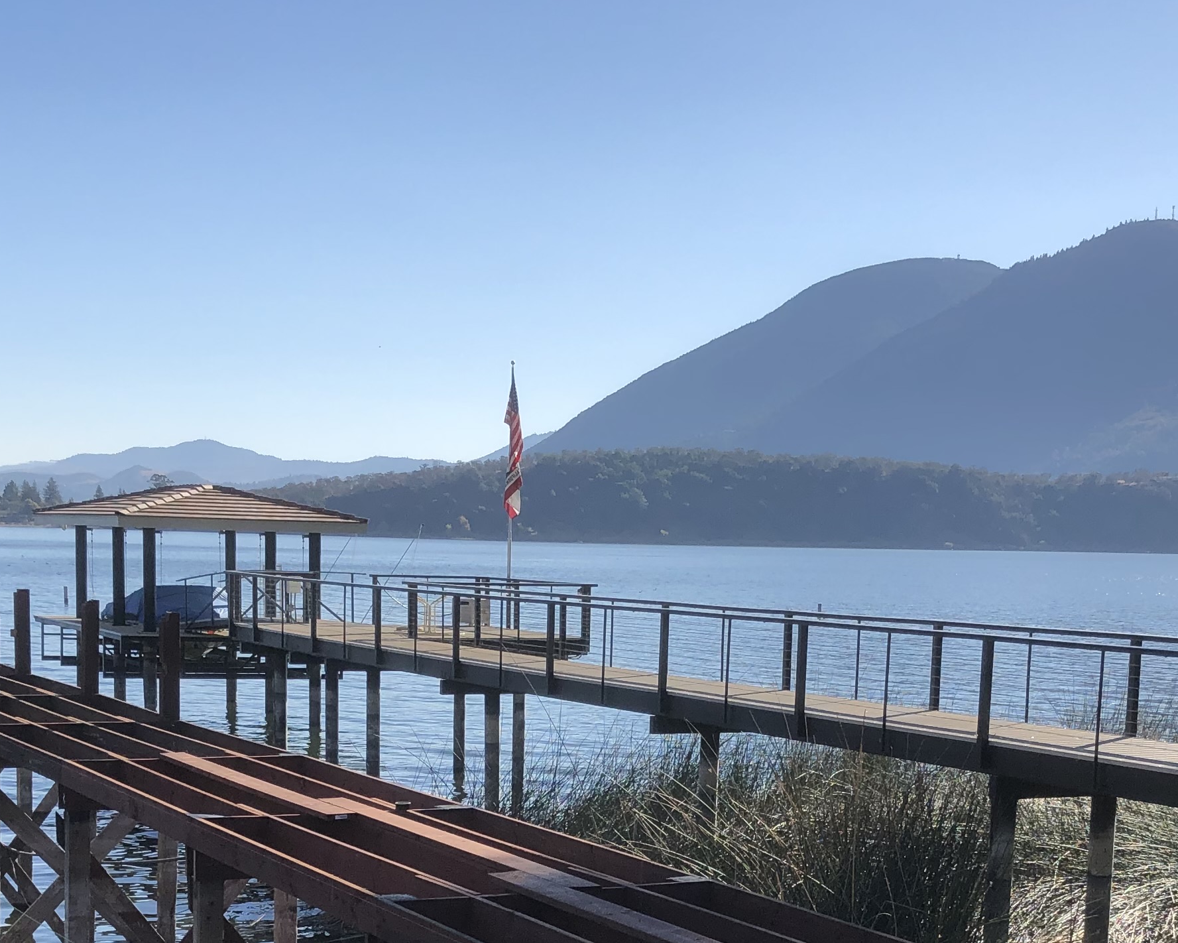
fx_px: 2162
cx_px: 573
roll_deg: -1.0
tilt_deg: -10.8
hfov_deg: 30.5
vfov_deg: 23.8
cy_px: 895
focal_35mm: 62
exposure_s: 1/1799
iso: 20
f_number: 1.8
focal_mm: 3.99
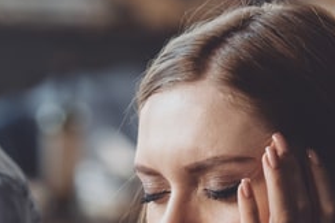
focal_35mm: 400
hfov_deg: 5.2
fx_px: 3720
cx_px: 168
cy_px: 362
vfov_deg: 3.4
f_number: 2.8
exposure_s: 1/100
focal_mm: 98
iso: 640
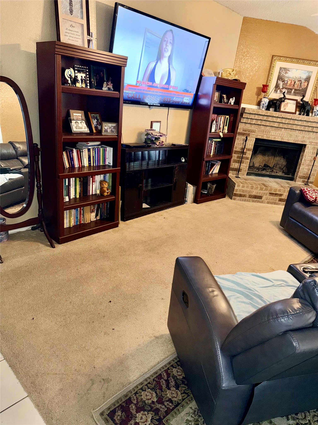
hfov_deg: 56.8
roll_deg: -7.8
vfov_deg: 71.6
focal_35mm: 24
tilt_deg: -22.6
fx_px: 294
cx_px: 159
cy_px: 212
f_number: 1.78
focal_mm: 6.76
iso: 50
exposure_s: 1/15
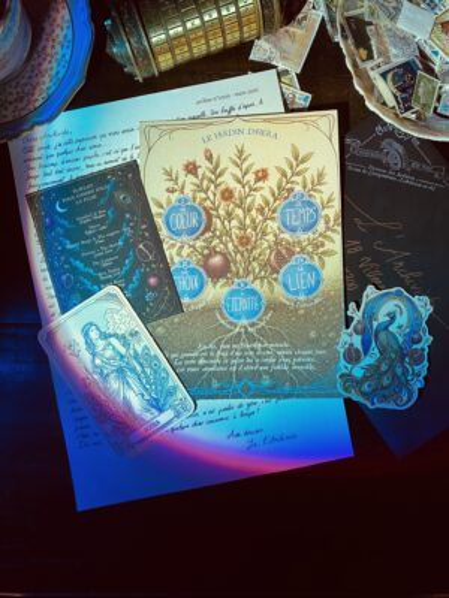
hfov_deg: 53.1
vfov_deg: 67.3
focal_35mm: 26
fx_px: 450
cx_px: 224
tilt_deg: -88.0
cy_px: 299
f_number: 1.8
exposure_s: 1/71
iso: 125
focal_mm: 4.25
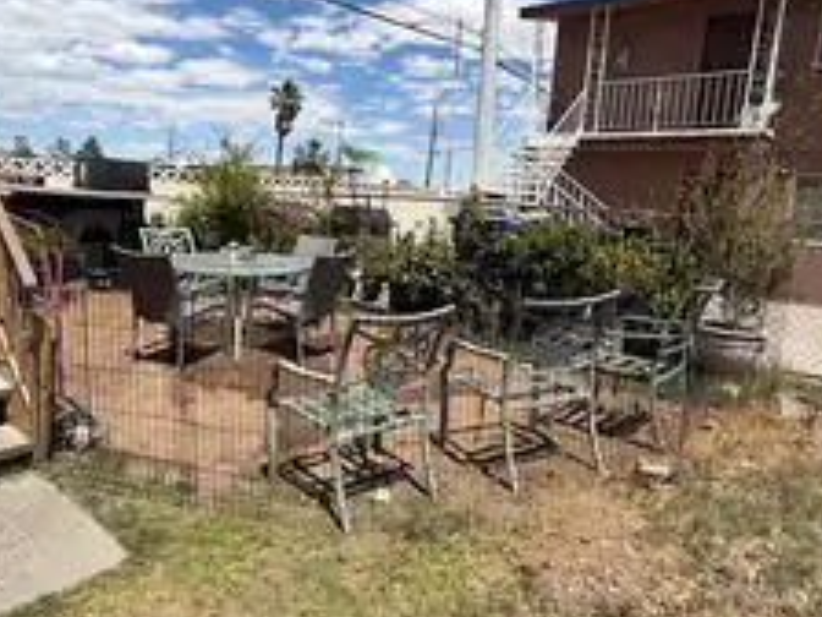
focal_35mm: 25
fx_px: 594
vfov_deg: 54.8
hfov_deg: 69.1
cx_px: 356
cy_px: 290
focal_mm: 2.22
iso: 20
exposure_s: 1/1259
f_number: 2.2
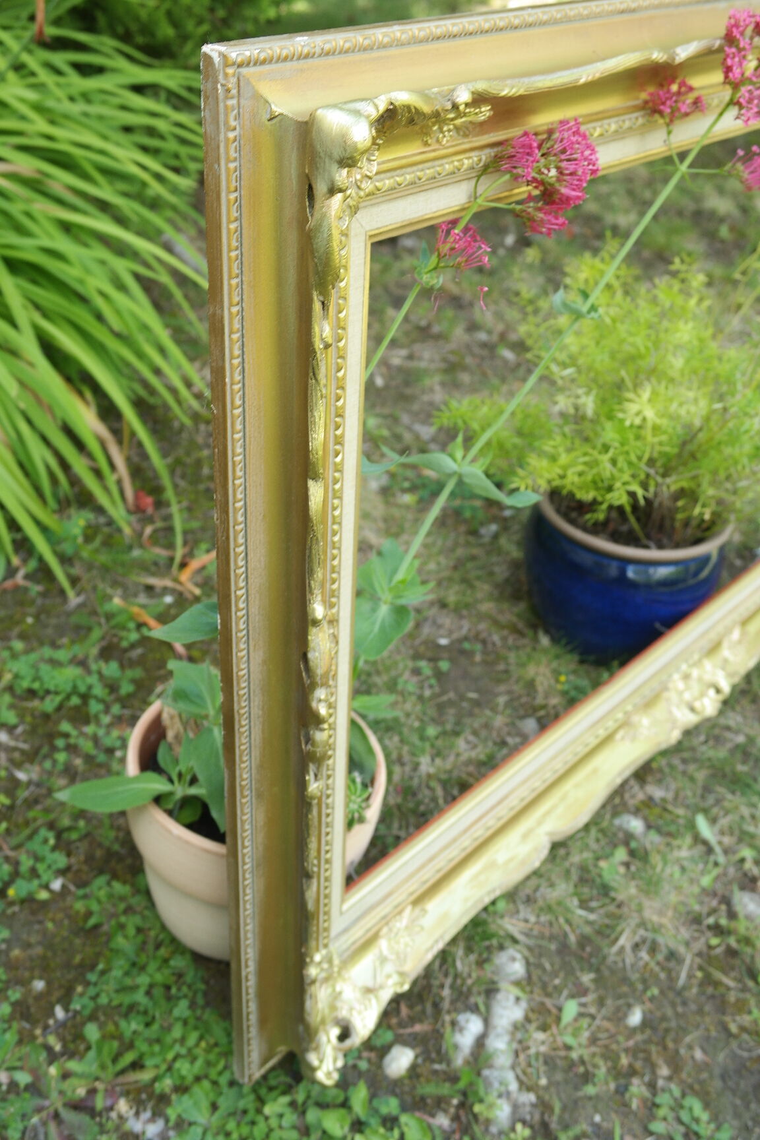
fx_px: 1362
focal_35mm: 43
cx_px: 380
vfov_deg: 45.4
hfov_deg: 31.2
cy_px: 570
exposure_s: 1/30
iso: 100
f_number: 5.6
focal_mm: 28
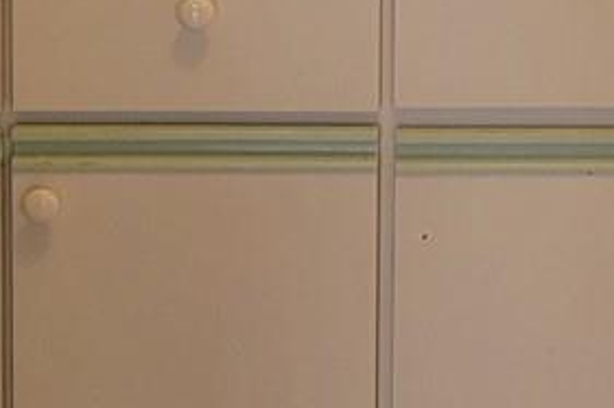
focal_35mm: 154
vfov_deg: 8.5
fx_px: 2625
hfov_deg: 13.2
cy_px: -343
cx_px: 612
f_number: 1.8
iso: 250
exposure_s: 1/120
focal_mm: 5.4
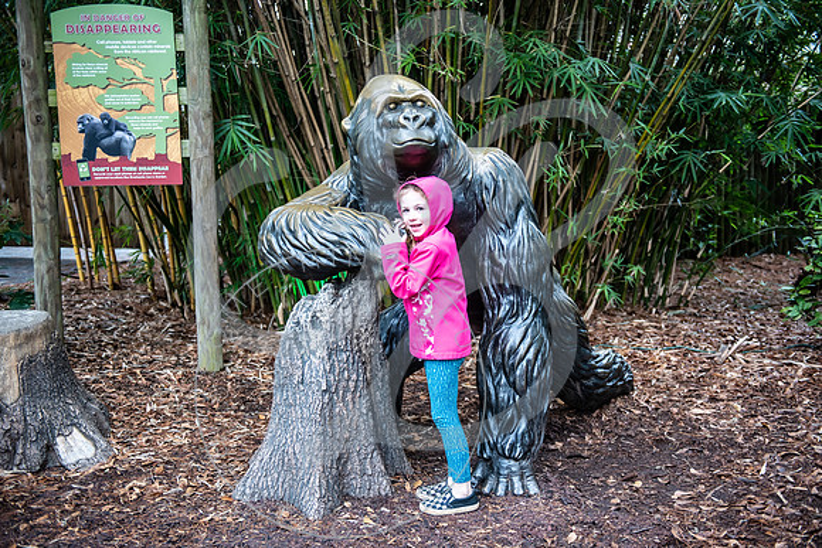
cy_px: 274
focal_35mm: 42
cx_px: 411
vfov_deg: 31.9
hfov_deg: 46.4
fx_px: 959
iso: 500
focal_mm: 42
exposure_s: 1/200
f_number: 2.8
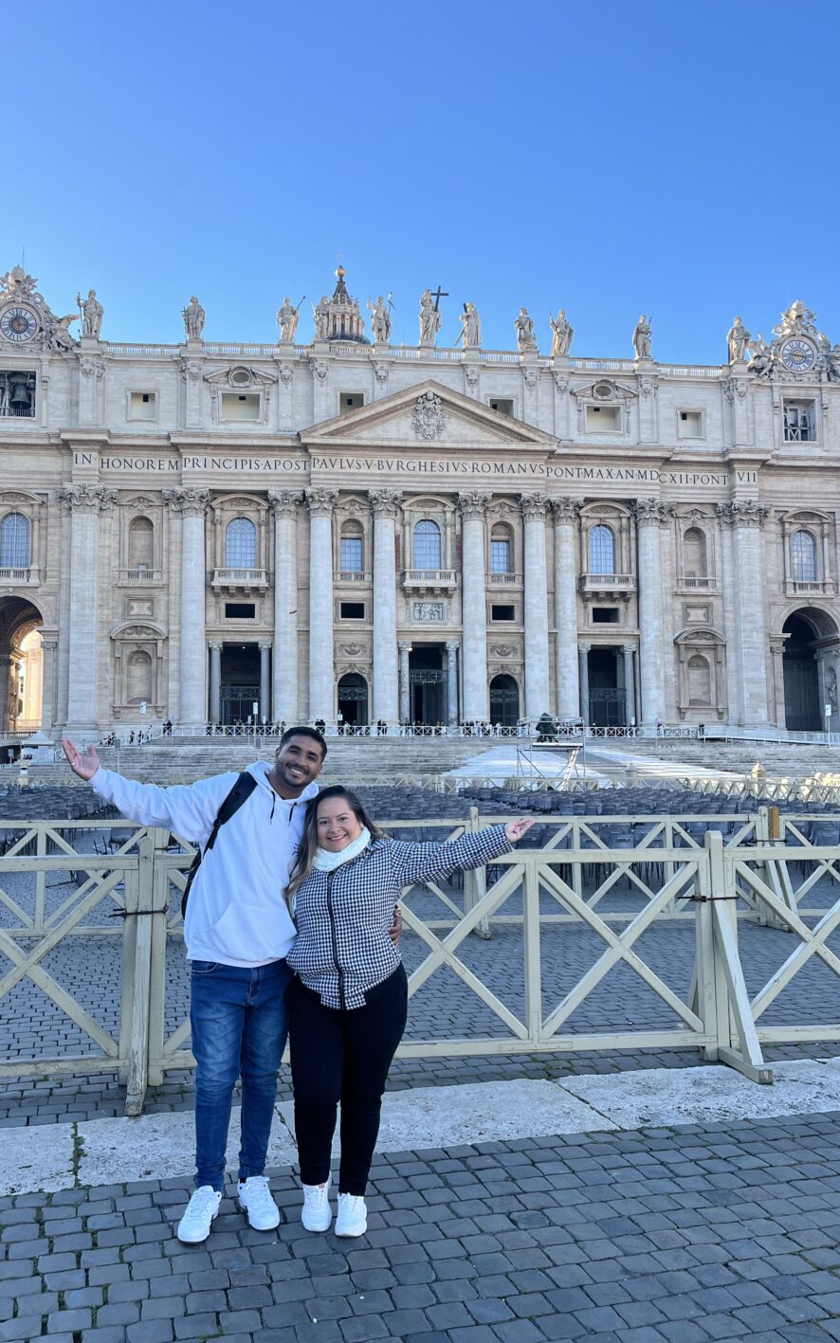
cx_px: 384
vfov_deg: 66.5
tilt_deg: +6.7
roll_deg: +0.3
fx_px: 1025
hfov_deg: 44.5
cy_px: 676
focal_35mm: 28
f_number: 1.6
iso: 50
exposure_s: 1/845
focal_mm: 5.1
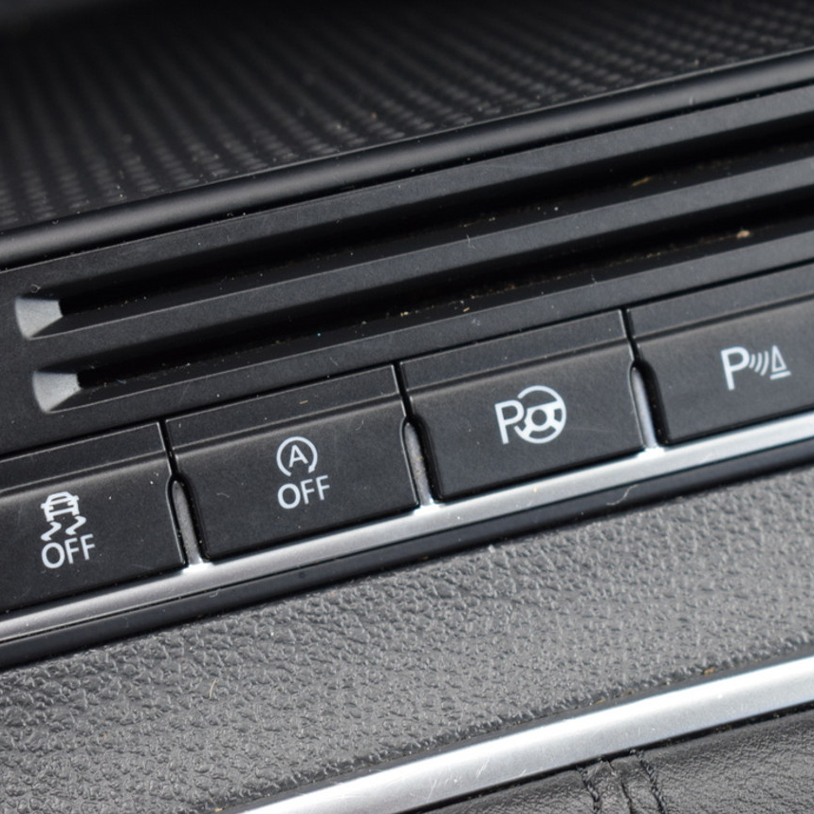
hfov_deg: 16.7
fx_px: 2767
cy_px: 412
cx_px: 419
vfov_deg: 16.7
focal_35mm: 104
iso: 560
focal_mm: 50
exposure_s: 1/60
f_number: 5.6
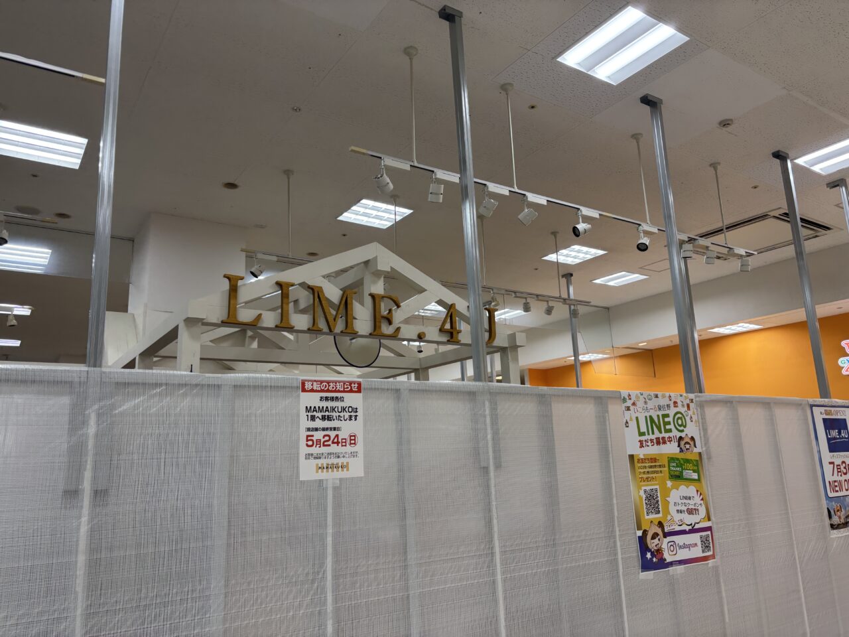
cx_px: 424
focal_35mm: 26
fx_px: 638
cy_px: 318
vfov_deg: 53.1
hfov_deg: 67.3
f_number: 1.6
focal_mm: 5.96
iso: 50
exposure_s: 1/241
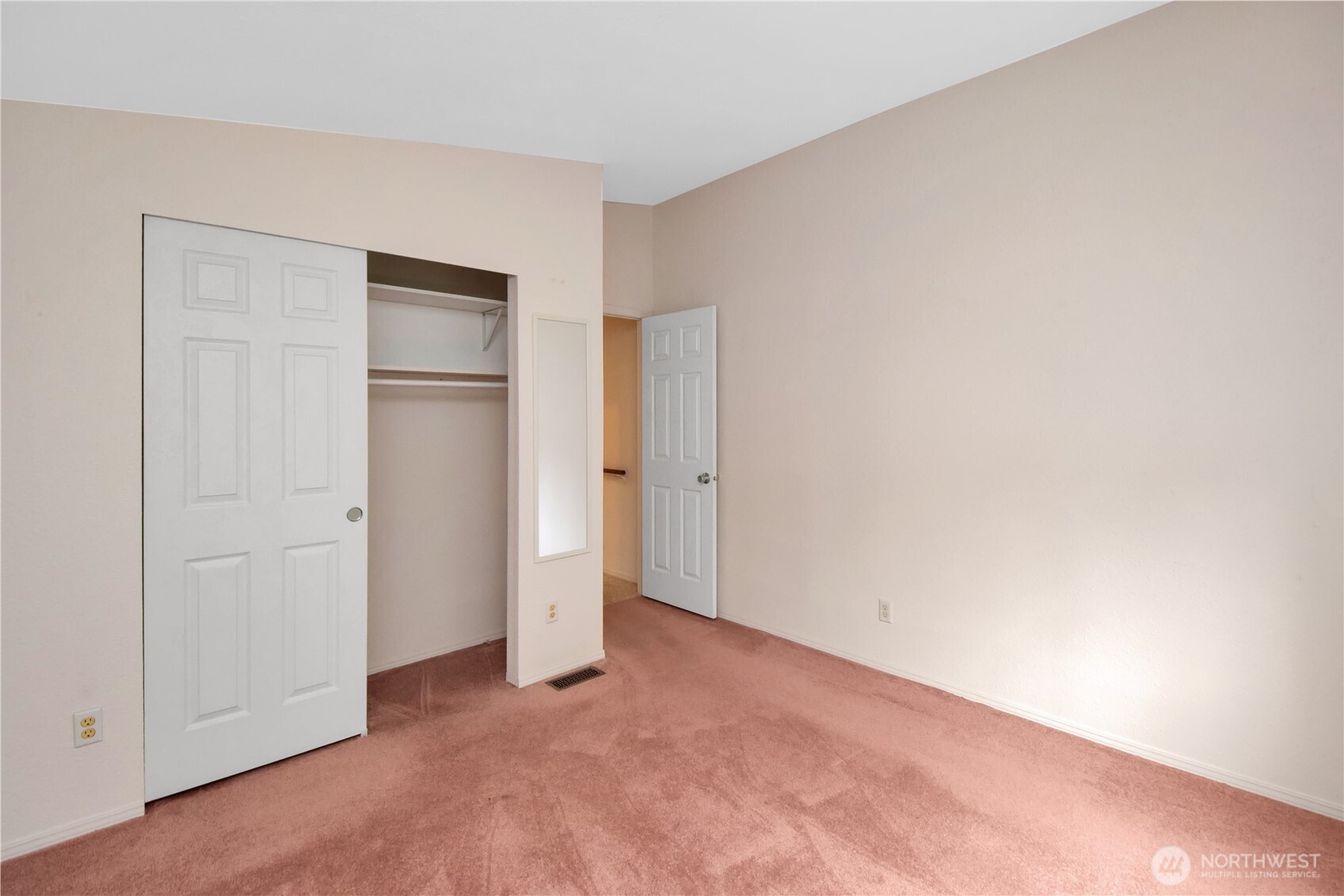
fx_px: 560
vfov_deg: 77.3
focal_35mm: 15
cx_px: 672
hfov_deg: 100.4
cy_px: 448
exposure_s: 1/100
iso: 800
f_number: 5
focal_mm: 10
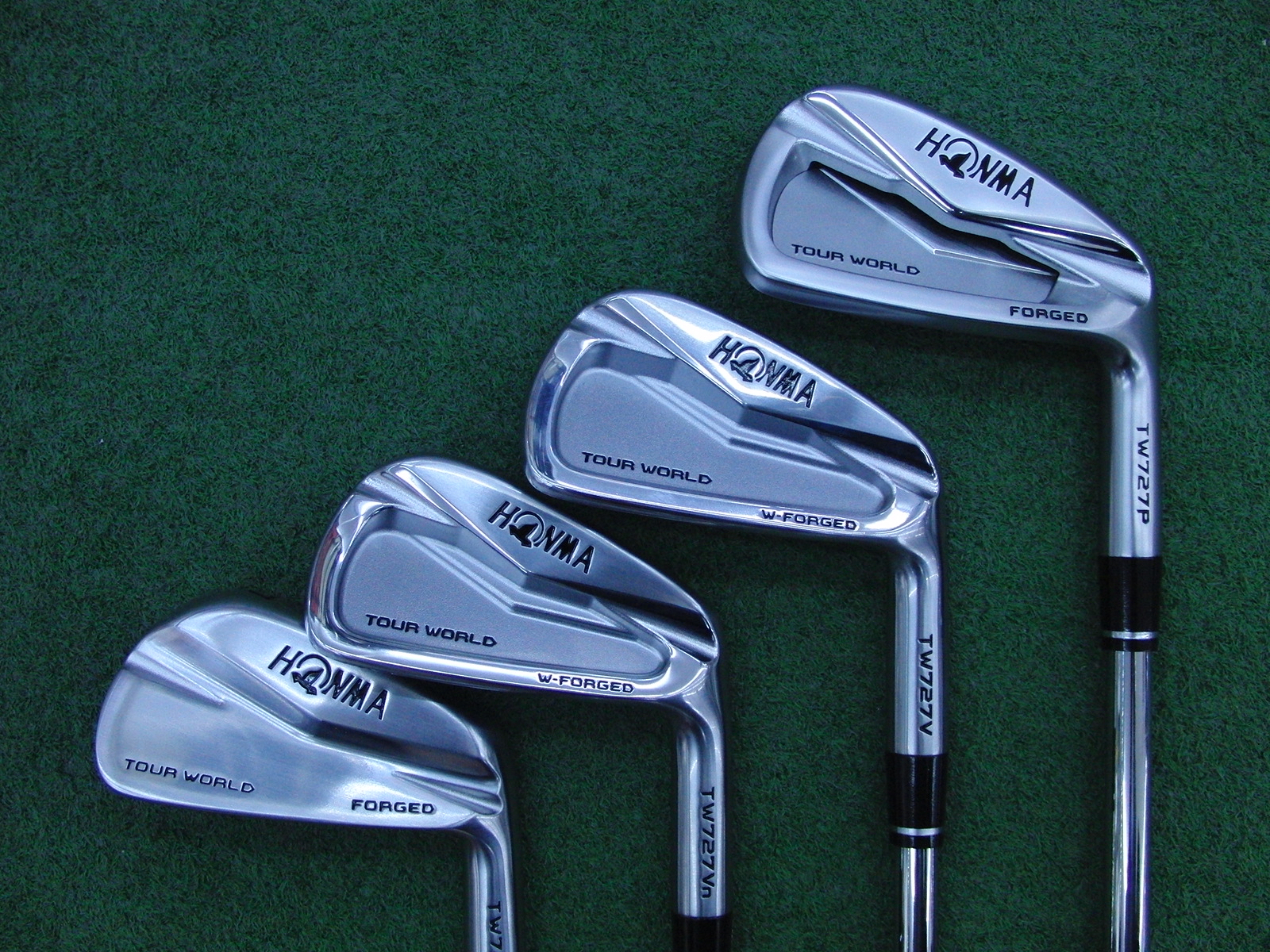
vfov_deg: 38.7
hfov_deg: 50.1
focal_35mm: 37
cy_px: 476
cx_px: 635
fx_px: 1357
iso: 320
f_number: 3.6
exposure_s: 1/80
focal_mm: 6.42
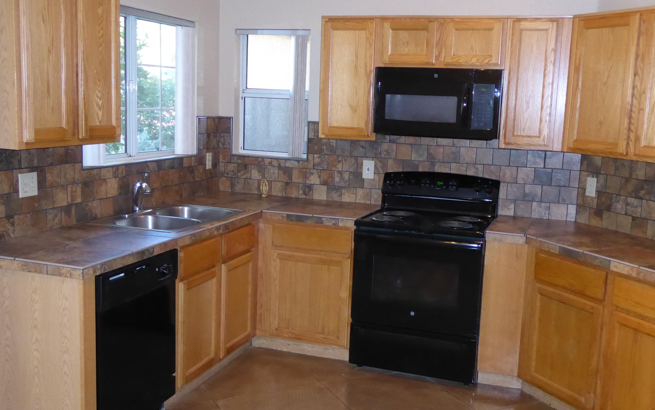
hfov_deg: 51.5
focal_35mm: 38
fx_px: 678
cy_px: 212
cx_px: 324
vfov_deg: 33.6
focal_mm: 6.3
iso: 800
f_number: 3.7
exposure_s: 1/60
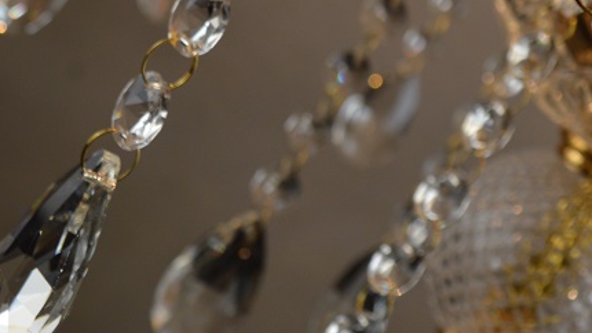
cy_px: -224
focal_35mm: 88
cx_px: 379
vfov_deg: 12.8
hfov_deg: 24.1
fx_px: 1382
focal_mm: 20
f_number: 5.6
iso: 200
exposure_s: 1/125
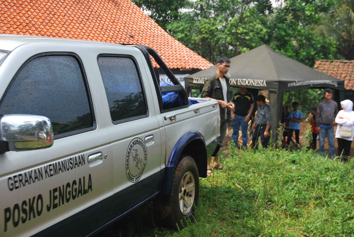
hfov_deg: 44.9
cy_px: 118
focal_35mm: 44
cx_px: 177
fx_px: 428
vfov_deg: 30.9
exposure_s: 1/125
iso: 140
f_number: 5.6
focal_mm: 29
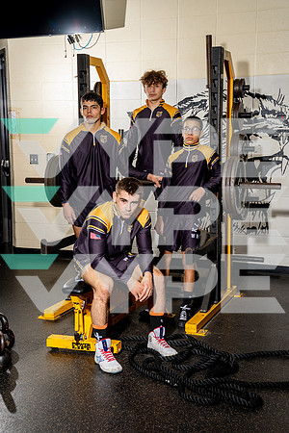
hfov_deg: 24.6
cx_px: 144
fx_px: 662
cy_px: 216
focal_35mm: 55
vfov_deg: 36.2
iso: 100
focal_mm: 55
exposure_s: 1/200
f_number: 8
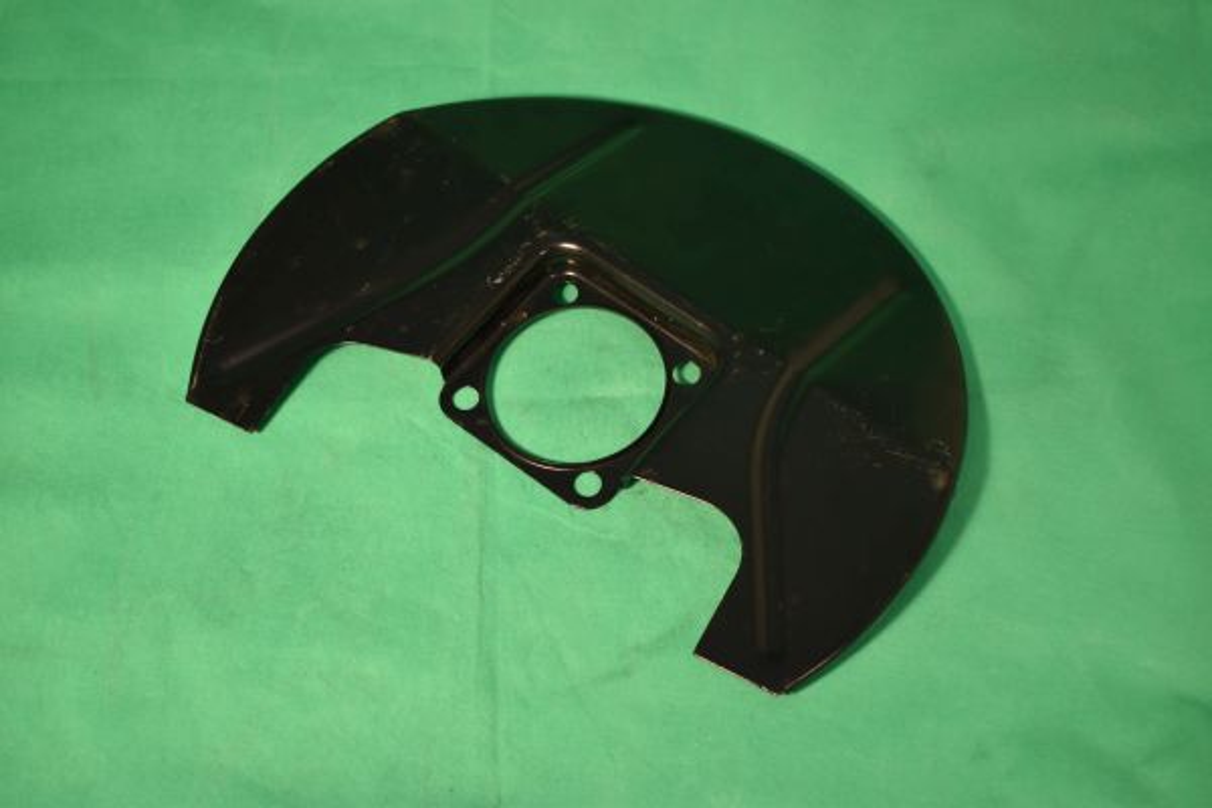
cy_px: 404
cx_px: 606
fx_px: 1616
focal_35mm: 48
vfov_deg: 28.1
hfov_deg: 41.1
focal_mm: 32
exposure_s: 1/60
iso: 100
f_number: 4.5
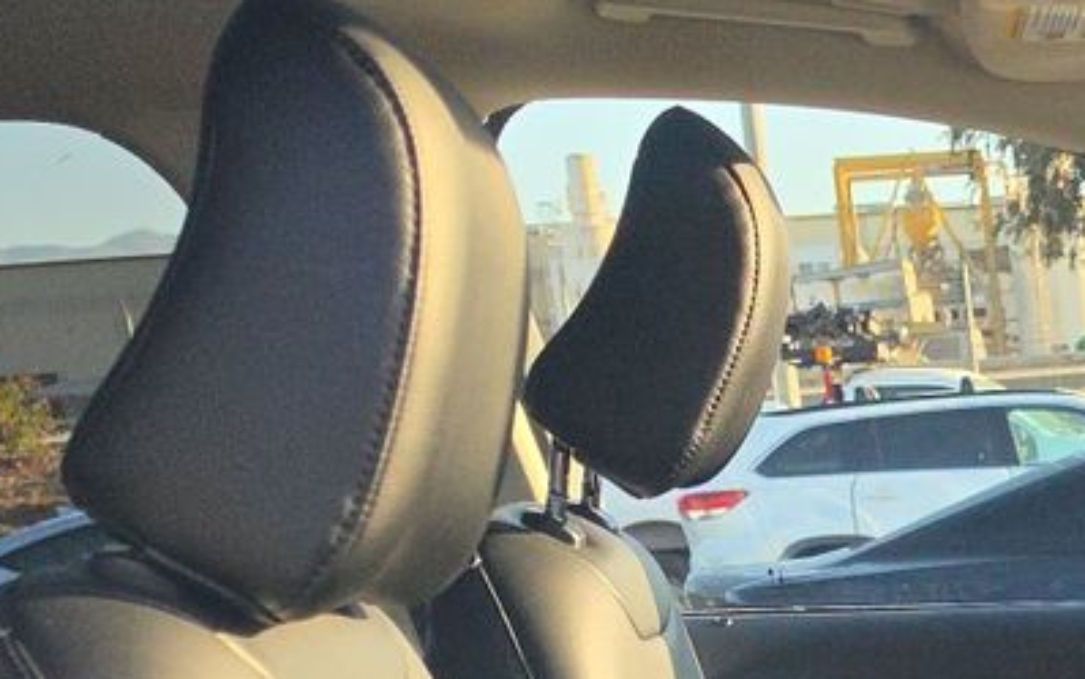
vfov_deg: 12.2
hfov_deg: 19.9
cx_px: 1311
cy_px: 1238
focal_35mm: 98
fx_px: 2899
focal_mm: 6.5
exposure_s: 1/1789
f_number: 1.4
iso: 63
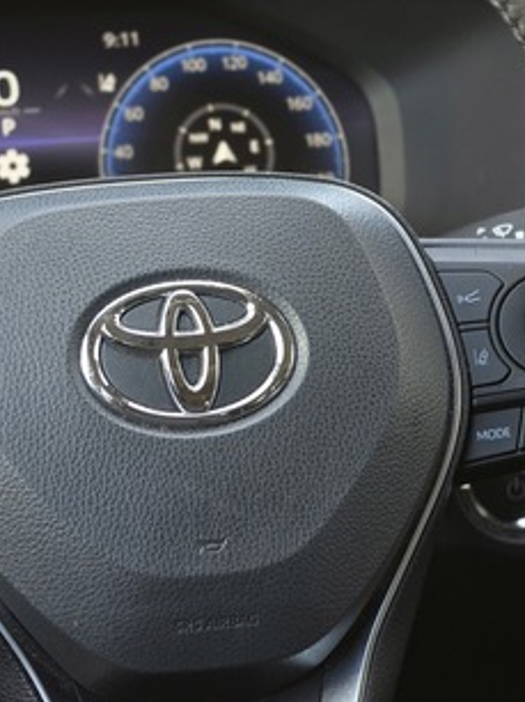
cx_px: 172
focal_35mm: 158
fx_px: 3200
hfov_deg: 9.4
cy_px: 343
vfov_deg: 12.5
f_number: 2.9
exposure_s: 1/120
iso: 320
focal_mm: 18.6
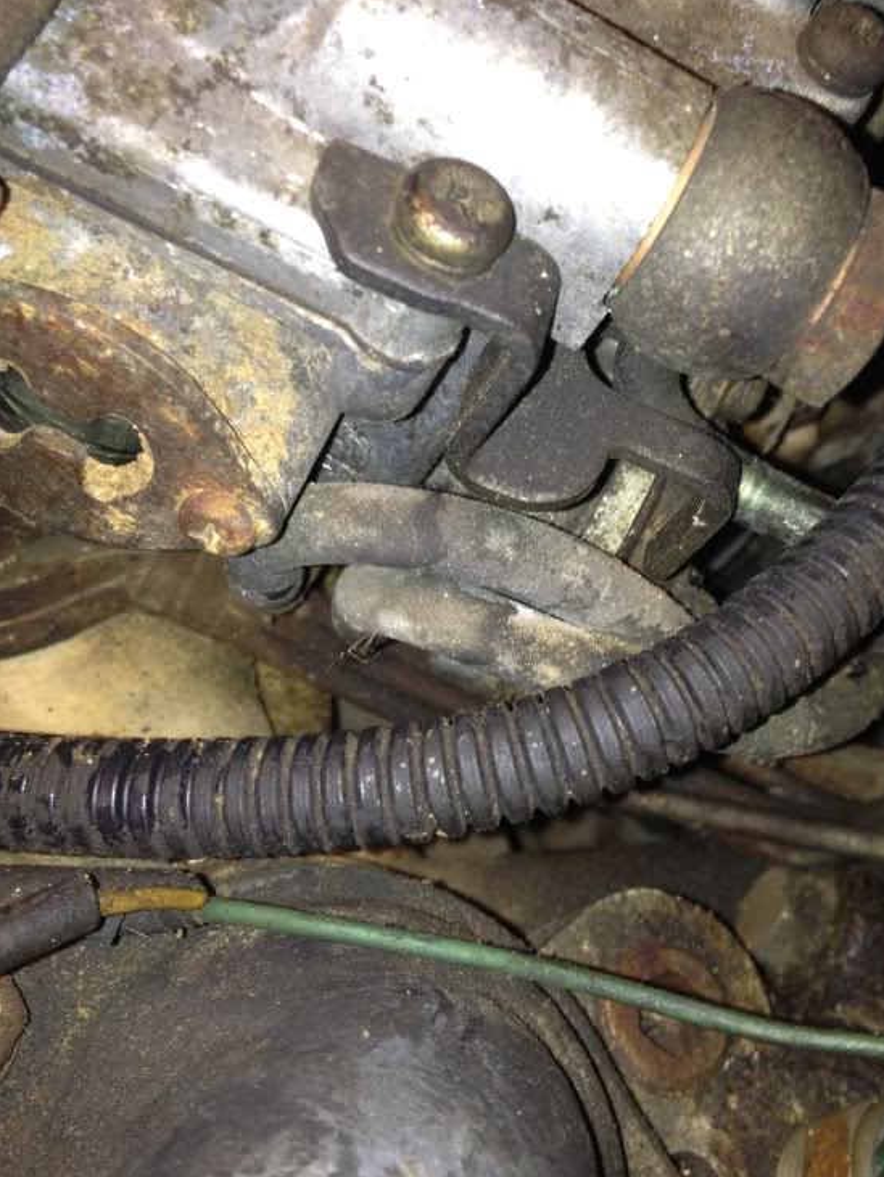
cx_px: 538
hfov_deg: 29.6
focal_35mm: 49
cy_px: 510
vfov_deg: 38.8
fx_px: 1667
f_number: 2.4
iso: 50
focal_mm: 4.3
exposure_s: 1/34
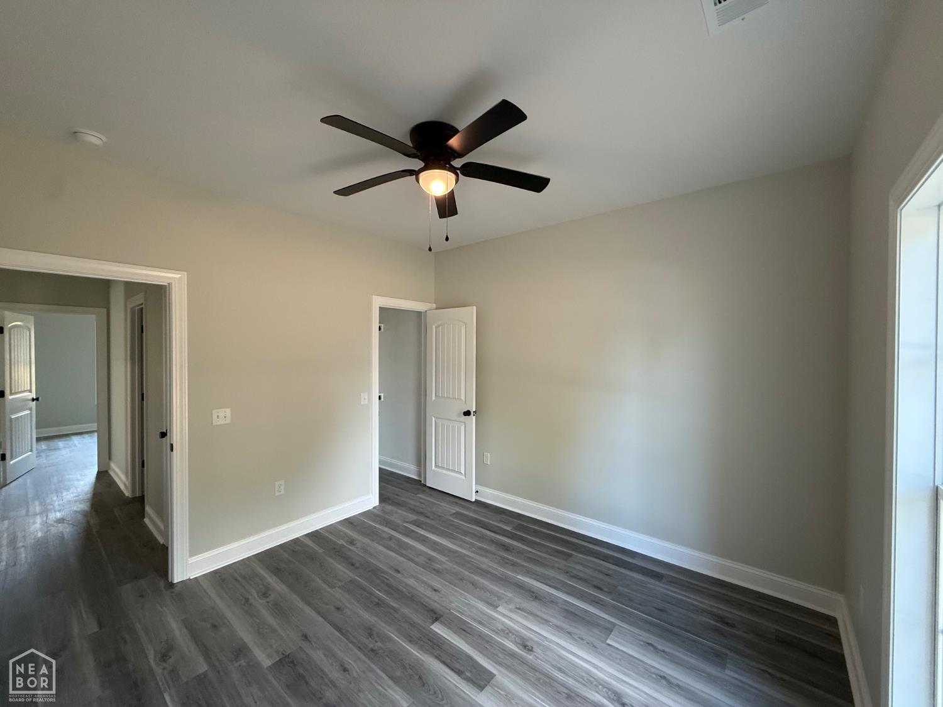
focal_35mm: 14
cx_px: 472
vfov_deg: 85.7
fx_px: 381
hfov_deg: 102.1
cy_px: 354
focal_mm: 2.22
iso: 250
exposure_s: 1/120
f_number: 2.2
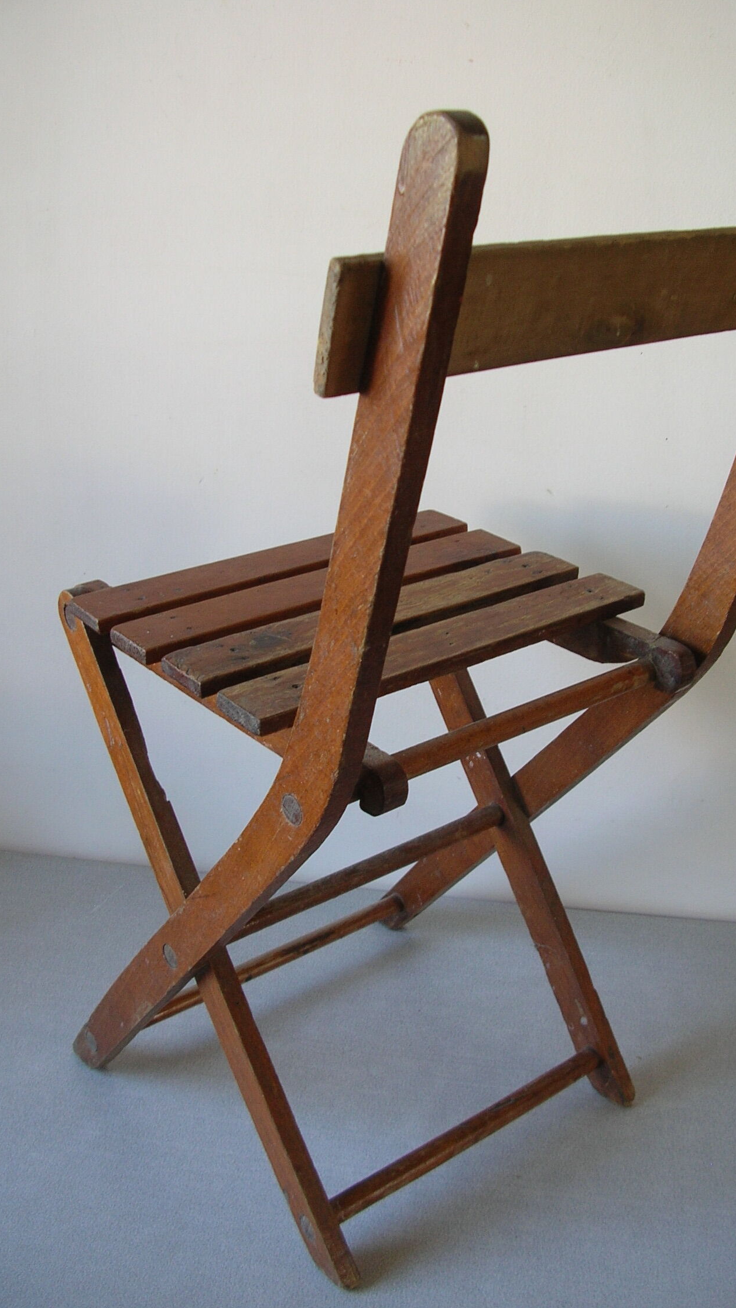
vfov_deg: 51.6
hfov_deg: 30.3
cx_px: 461
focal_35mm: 39
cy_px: 646
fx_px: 1353
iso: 50
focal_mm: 5.8
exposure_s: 1/15.6
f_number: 2.8
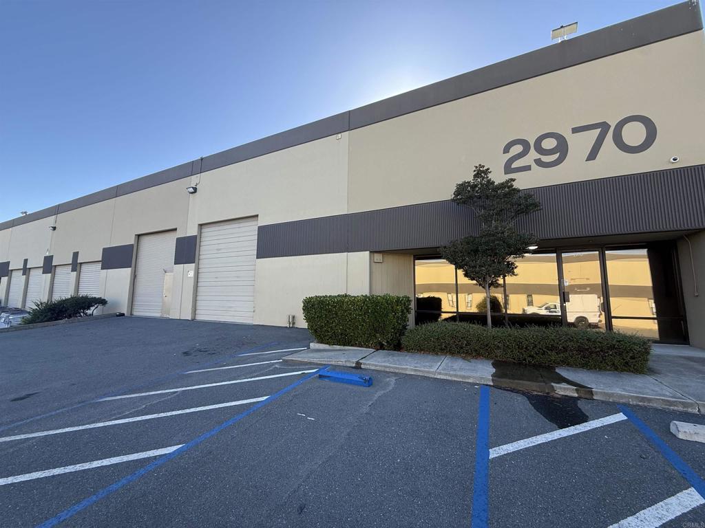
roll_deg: -1.0
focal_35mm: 14
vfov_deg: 85.7
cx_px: 352
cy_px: 264
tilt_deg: +6.5
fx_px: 285
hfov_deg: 102.1
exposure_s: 1/301
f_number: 2.2
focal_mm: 2.22
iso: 50
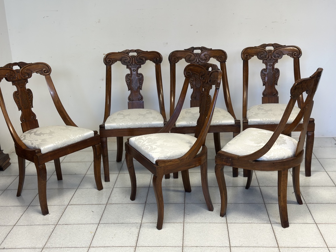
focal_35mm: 48
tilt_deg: -17.2
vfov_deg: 30.3
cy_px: 126
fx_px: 466
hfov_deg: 39.7
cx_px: 168
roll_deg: +2.0
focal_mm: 6.86
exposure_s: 1/50
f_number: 1.78
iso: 64
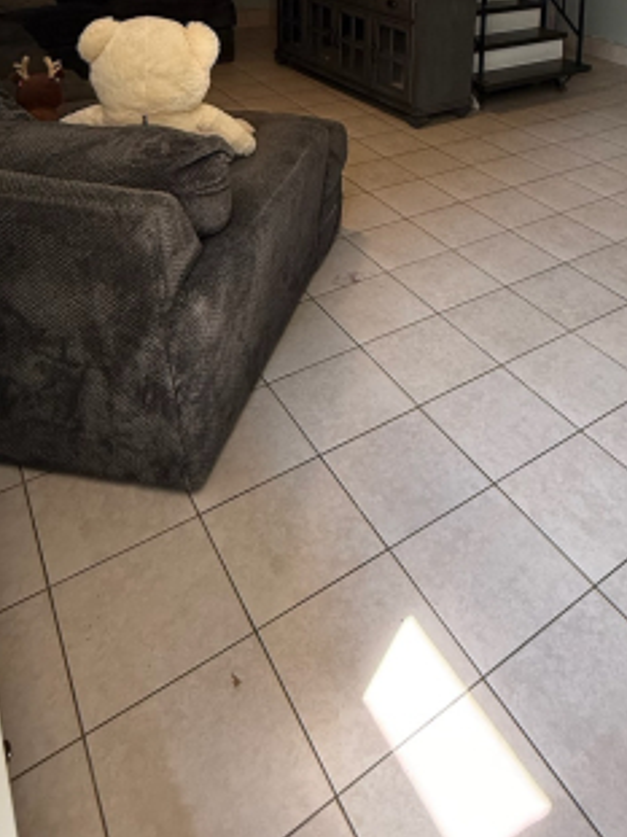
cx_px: 409
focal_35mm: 30
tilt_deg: -13.0
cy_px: 55
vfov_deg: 51.5
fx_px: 725
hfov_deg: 46.2
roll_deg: -3.1
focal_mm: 2.22
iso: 320
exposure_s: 1/120
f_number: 2.2
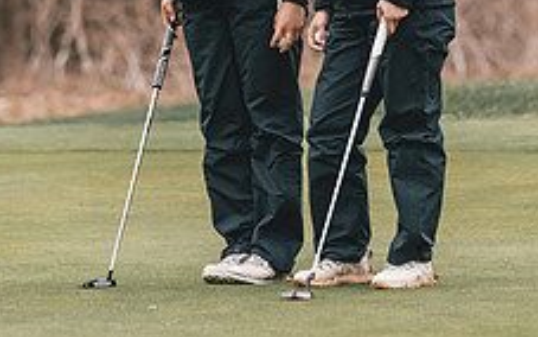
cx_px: 280
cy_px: -23
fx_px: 5940
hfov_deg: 5.2
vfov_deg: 3.2
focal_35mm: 405
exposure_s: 1/4000
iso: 640
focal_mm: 150
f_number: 2.8
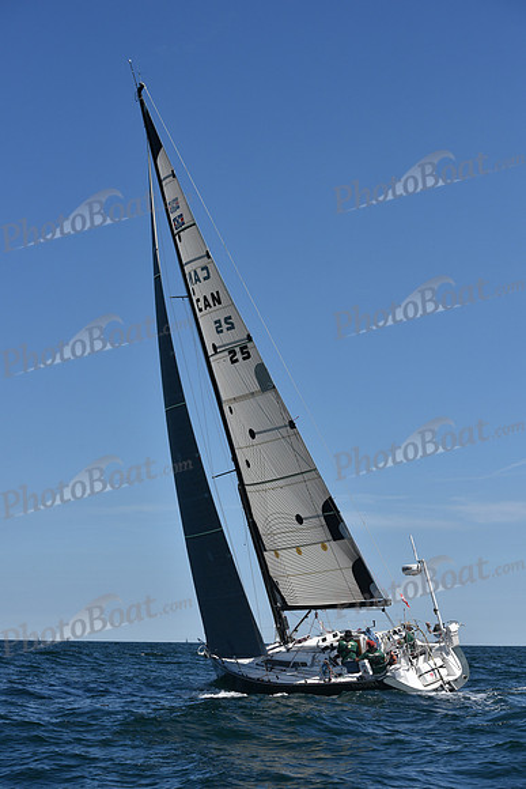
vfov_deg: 28.8
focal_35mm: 70
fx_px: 1533
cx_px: 263
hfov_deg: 19.5
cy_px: 394
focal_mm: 70
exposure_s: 1/1600
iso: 250
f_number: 8
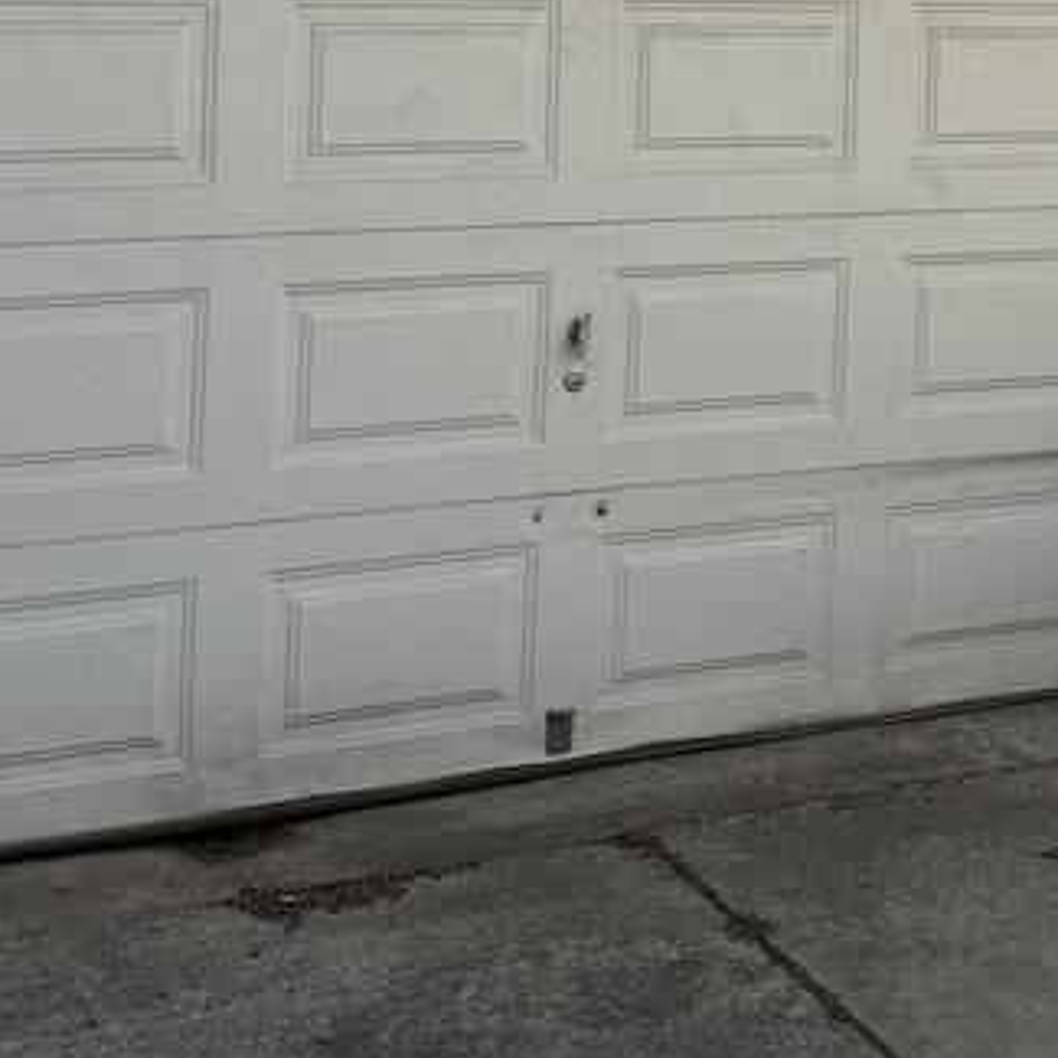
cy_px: -26
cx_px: 780
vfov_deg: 24.4
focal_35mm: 67
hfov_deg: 25.4
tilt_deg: -2.1
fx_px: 2317
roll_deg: -2.8
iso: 80
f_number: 1.78
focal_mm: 6.76
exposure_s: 1/4167
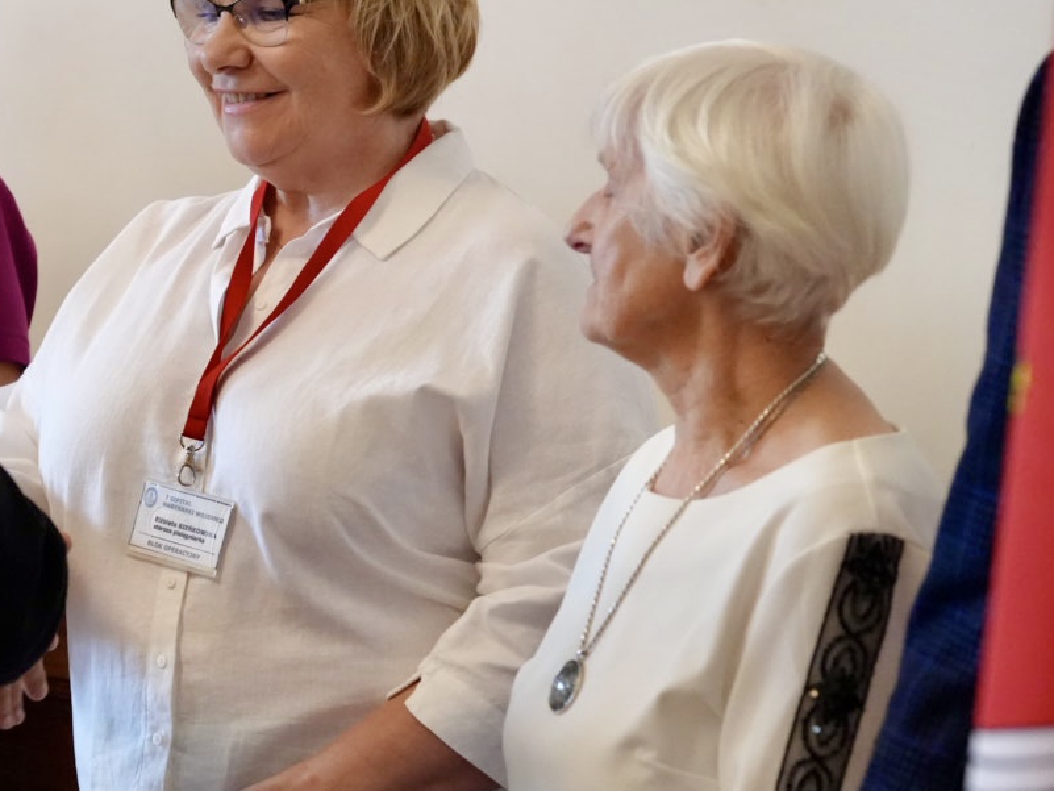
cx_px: -5
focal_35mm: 165
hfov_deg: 11.8
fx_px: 5025
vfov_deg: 9.0
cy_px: 288
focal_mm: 85
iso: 8000
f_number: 4
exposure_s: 1/160
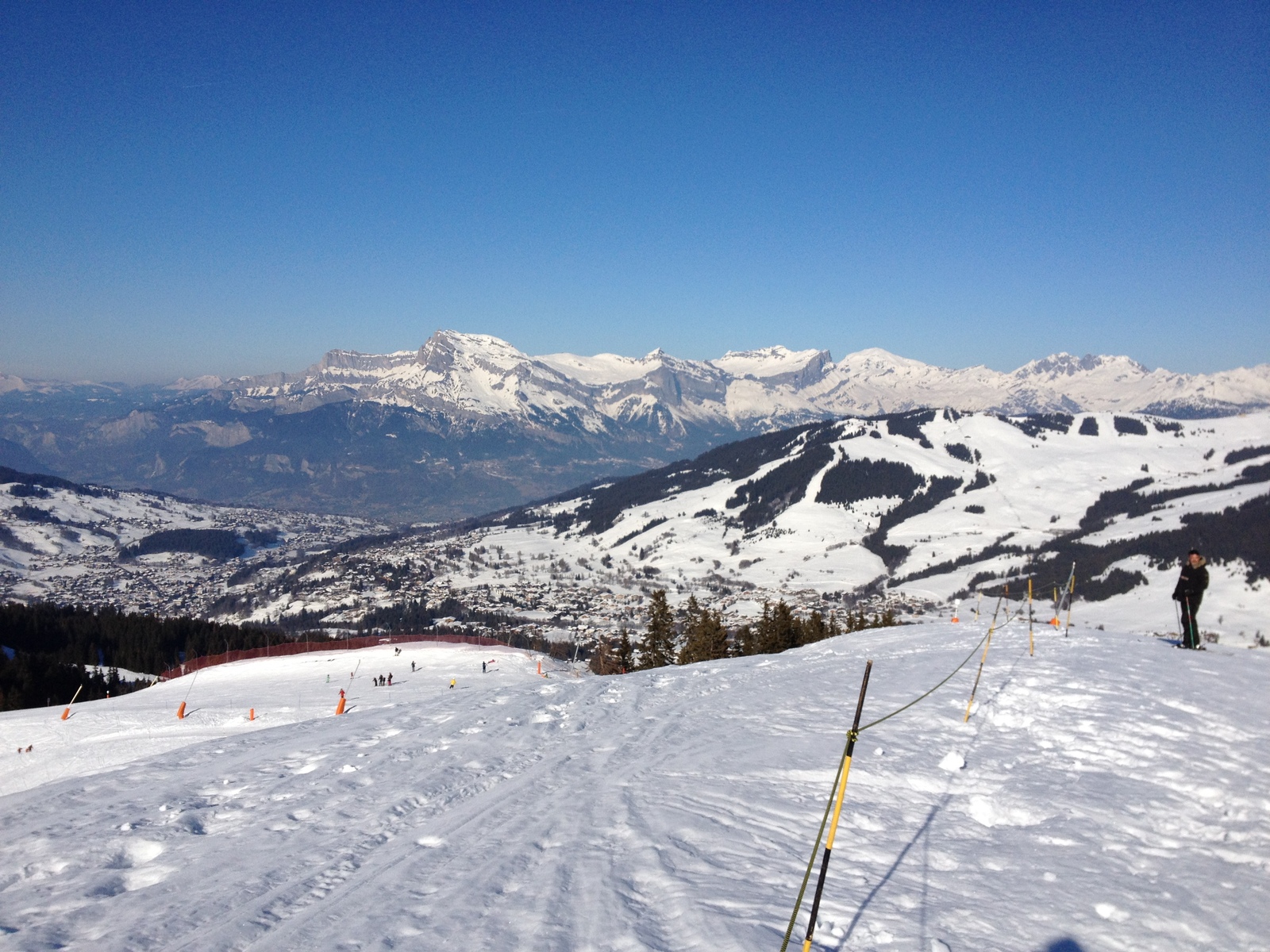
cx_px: 635
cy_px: 476
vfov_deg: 40.7
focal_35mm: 35
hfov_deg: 52.6
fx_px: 1284
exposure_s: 1/4608
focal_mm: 4.28
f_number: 2.4
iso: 64
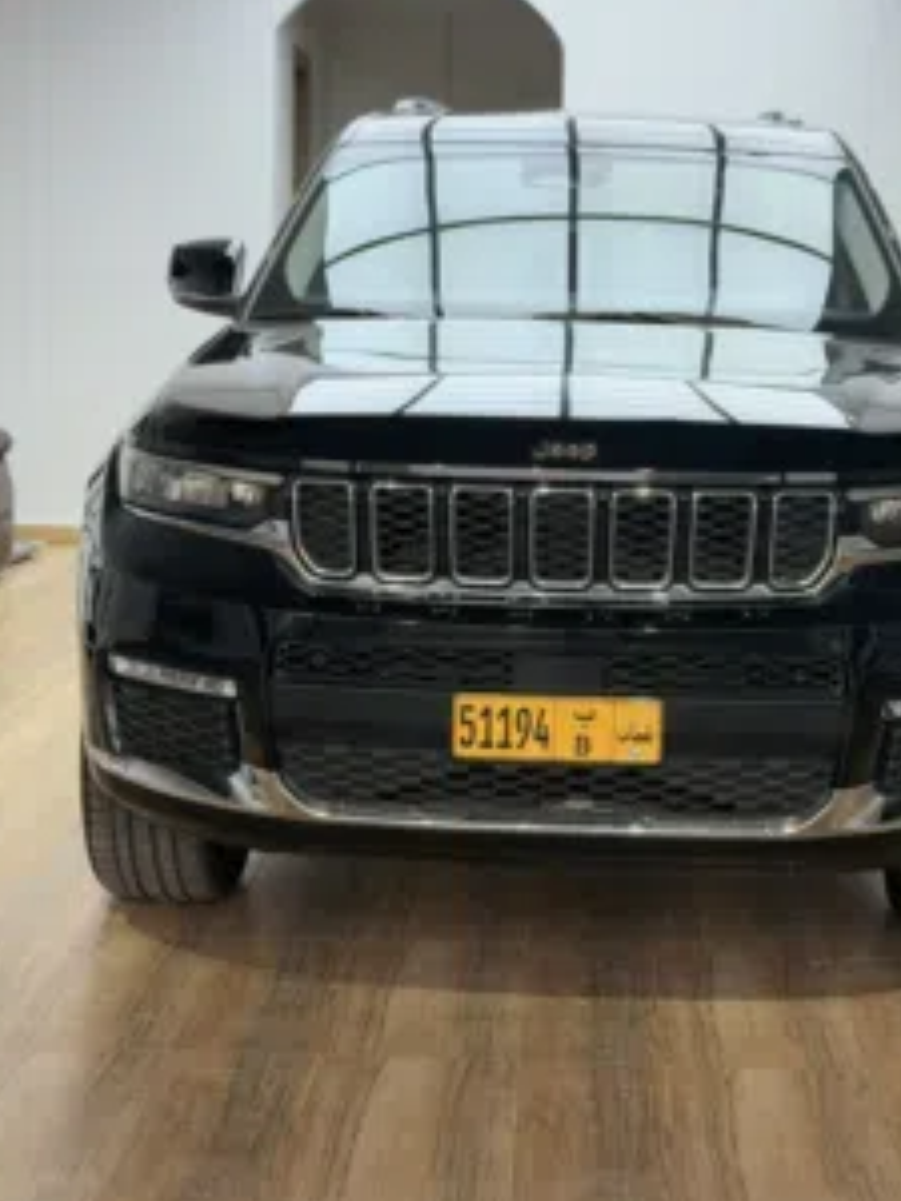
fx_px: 2221
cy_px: 492
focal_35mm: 64
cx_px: 557
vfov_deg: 30.2
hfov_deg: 22.9
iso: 80
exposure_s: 1/272
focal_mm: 6.76
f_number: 1.78
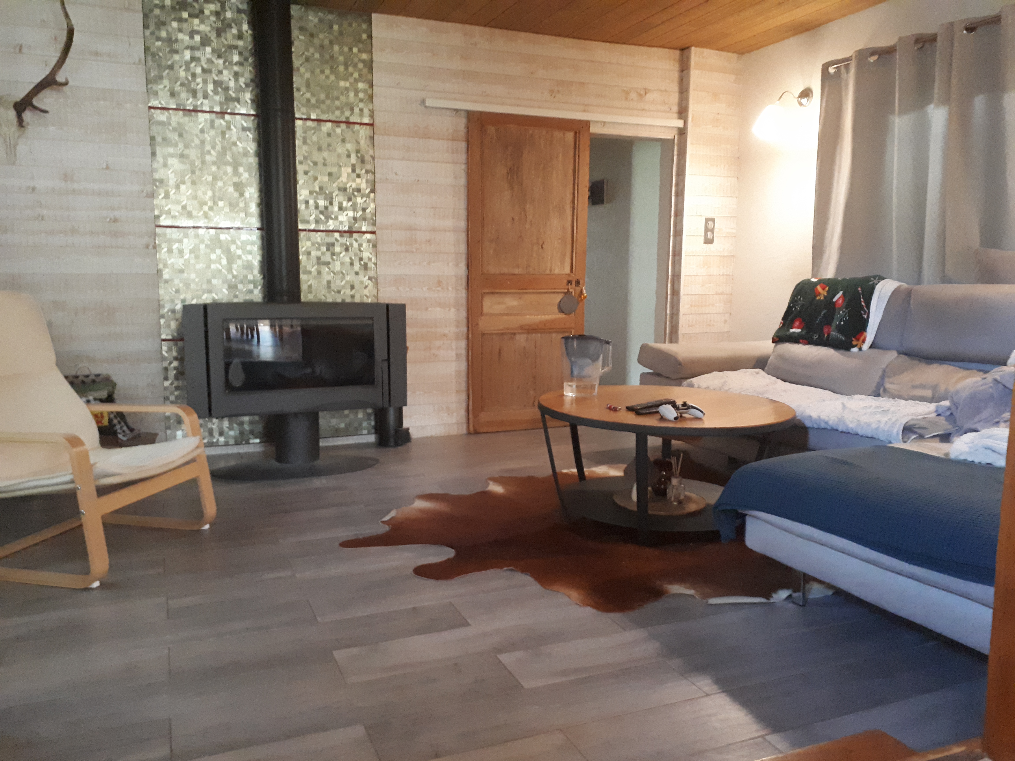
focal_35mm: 27
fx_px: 792
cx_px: 508
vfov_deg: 51.4
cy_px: 380
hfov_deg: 65.3
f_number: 1.9
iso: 640
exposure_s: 1/17
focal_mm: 3.6
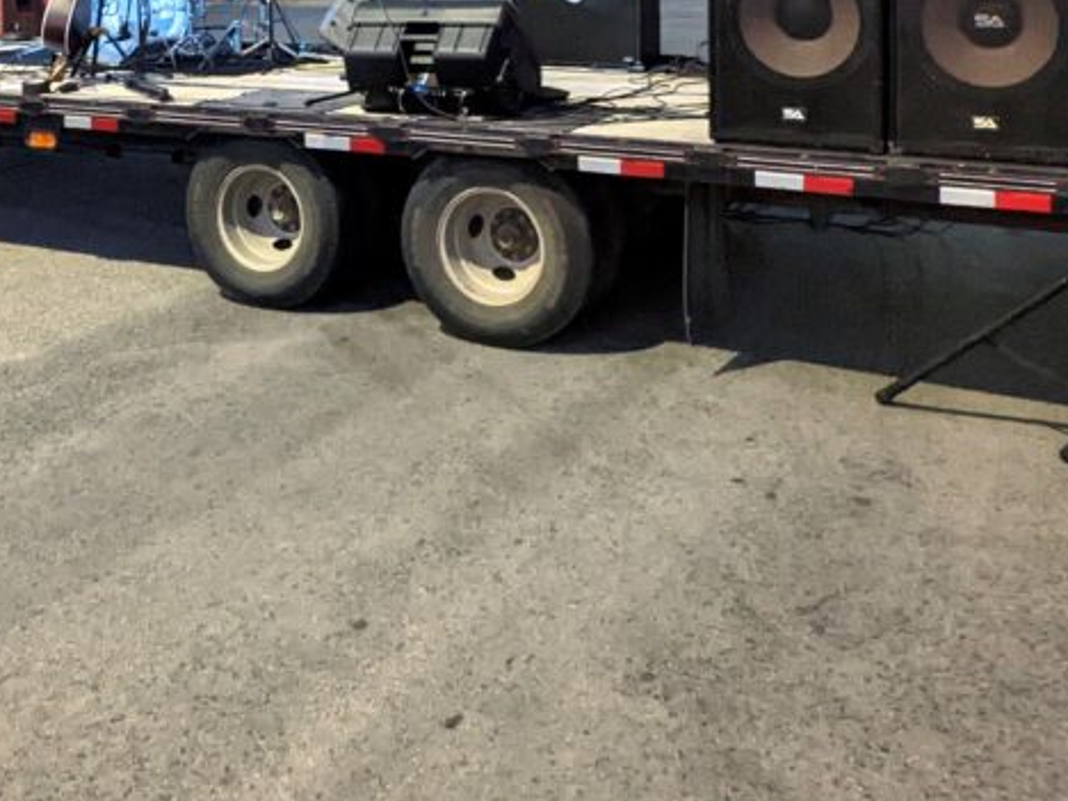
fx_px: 1080
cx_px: 372
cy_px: 128
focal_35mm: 35
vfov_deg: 38.7
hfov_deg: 51.8
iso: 1141
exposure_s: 1/24
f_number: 2.2
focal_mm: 2.22
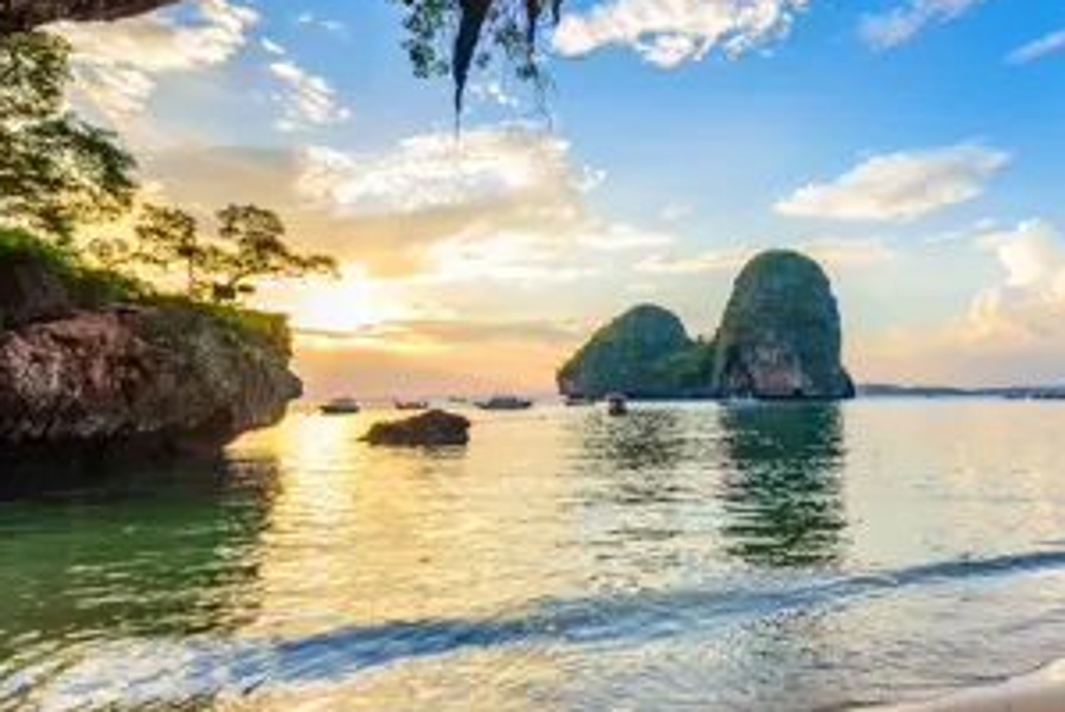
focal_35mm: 23
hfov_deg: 71.7
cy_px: 274
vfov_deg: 54.7
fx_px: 681
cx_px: 776
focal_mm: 14
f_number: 5.6
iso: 320
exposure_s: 1/320
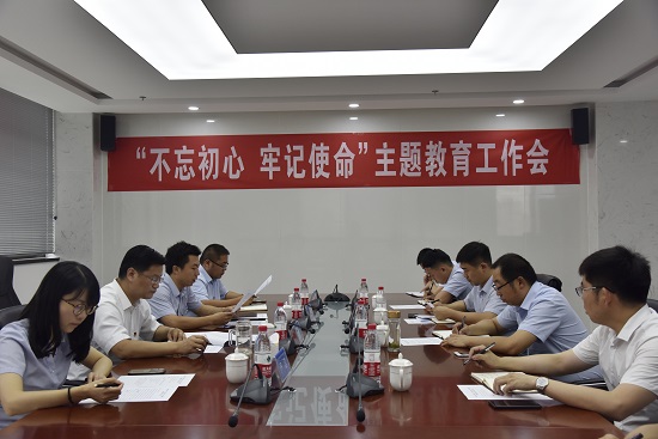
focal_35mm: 35
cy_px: 220
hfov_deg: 54.4
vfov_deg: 37.9
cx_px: 329
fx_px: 640
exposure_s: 1/125
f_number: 5.6
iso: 800
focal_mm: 35
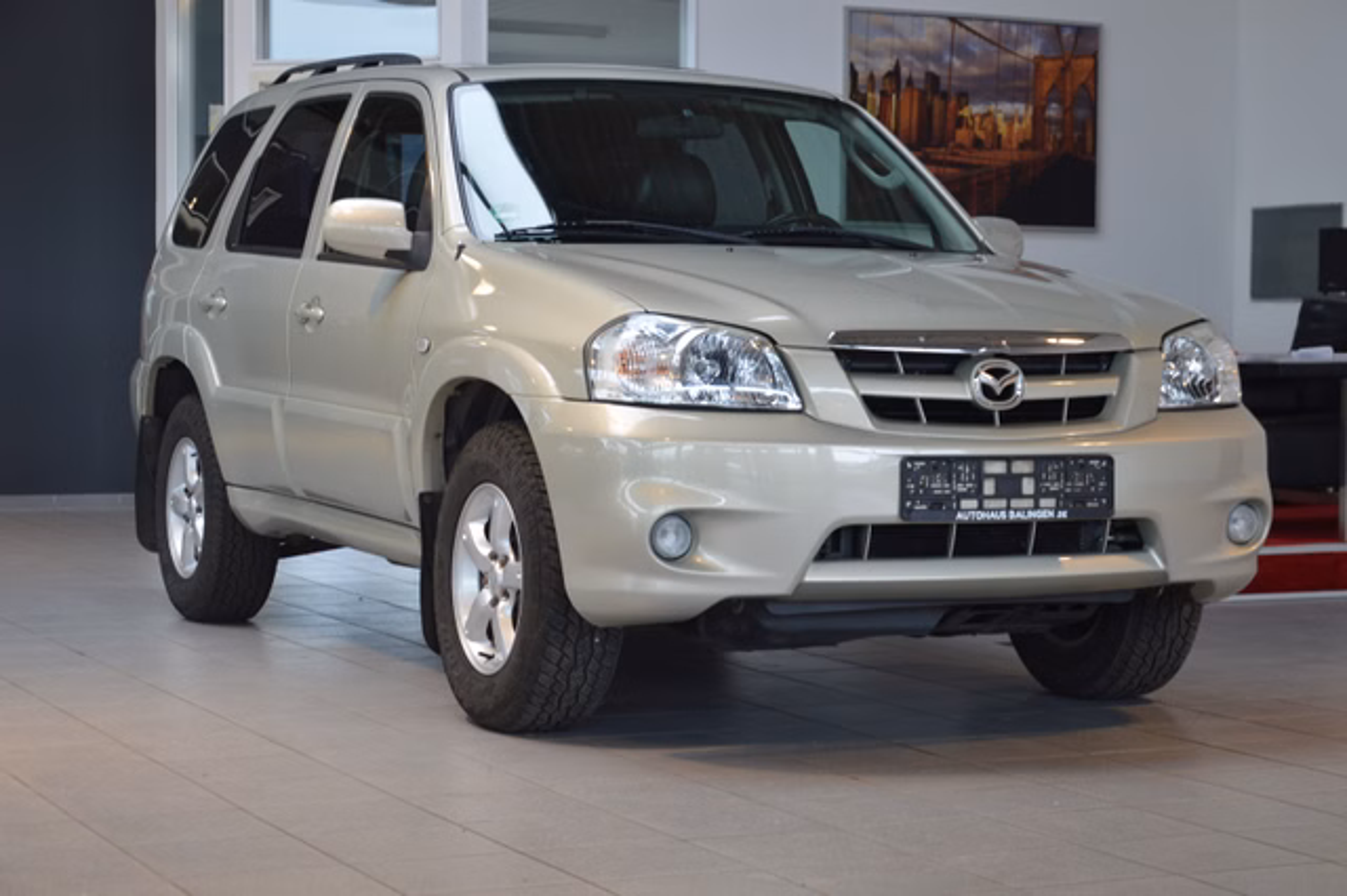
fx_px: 2805
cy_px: 448
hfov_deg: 27.0
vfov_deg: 18.2
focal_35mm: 75
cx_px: 674
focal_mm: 50
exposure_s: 1/40
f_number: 5
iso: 400
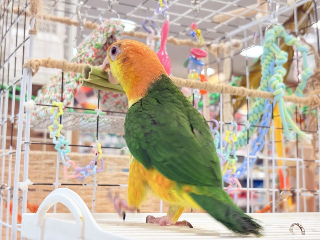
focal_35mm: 52
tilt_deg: +9.5
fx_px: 481
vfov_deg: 28.0
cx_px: 160
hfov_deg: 36.8
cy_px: 120
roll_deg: -0.1
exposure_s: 1/100
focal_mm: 5.96
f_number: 1.6
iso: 125
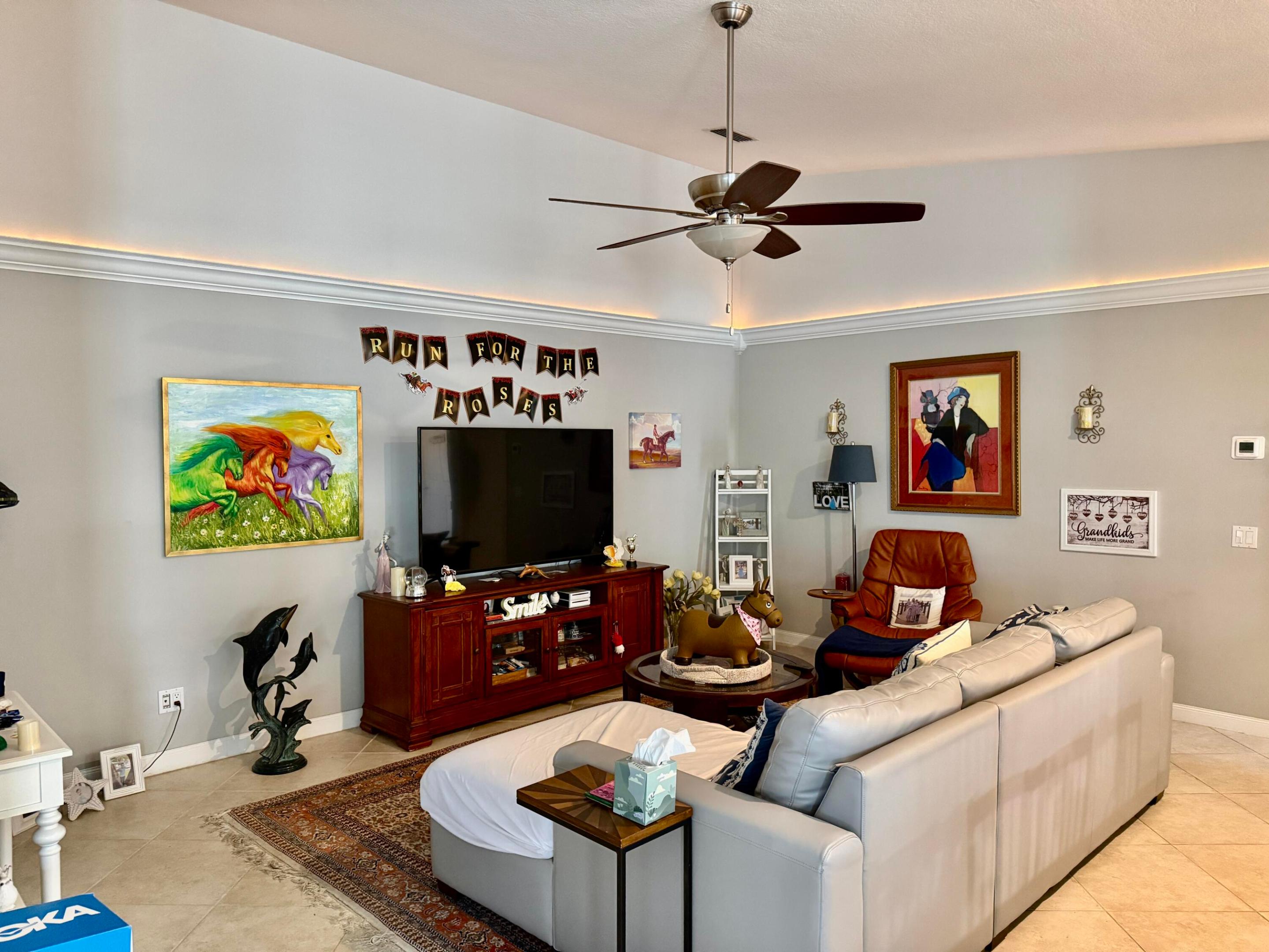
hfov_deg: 71.6
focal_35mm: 24
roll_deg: +0.2
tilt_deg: -1.5
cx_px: 634
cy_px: 476
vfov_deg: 56.8
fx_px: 880
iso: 640
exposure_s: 1/60
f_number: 1.78
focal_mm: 6.76
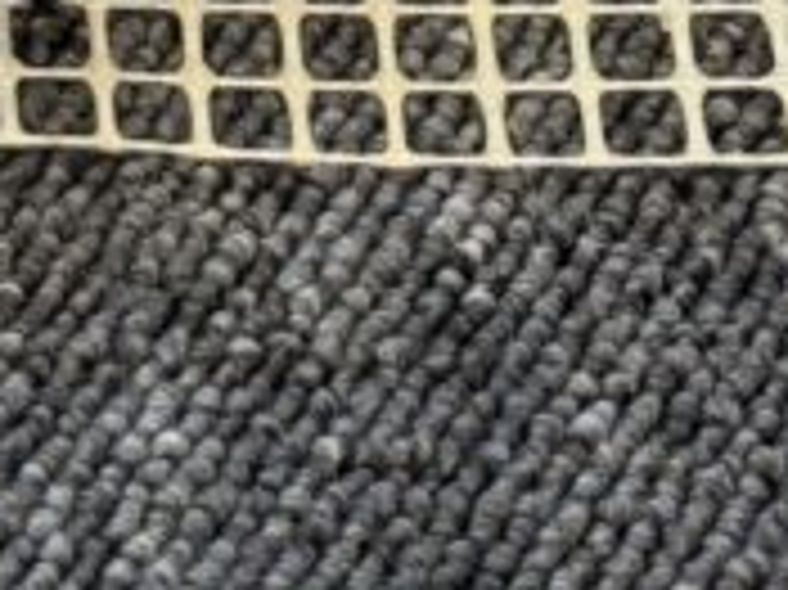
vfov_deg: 5.1
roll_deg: +0.8
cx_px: -518
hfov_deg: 6.9
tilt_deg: -44.2
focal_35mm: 281
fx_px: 6392
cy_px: -914
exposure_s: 1/60
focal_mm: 6.76
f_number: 1.78
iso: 100
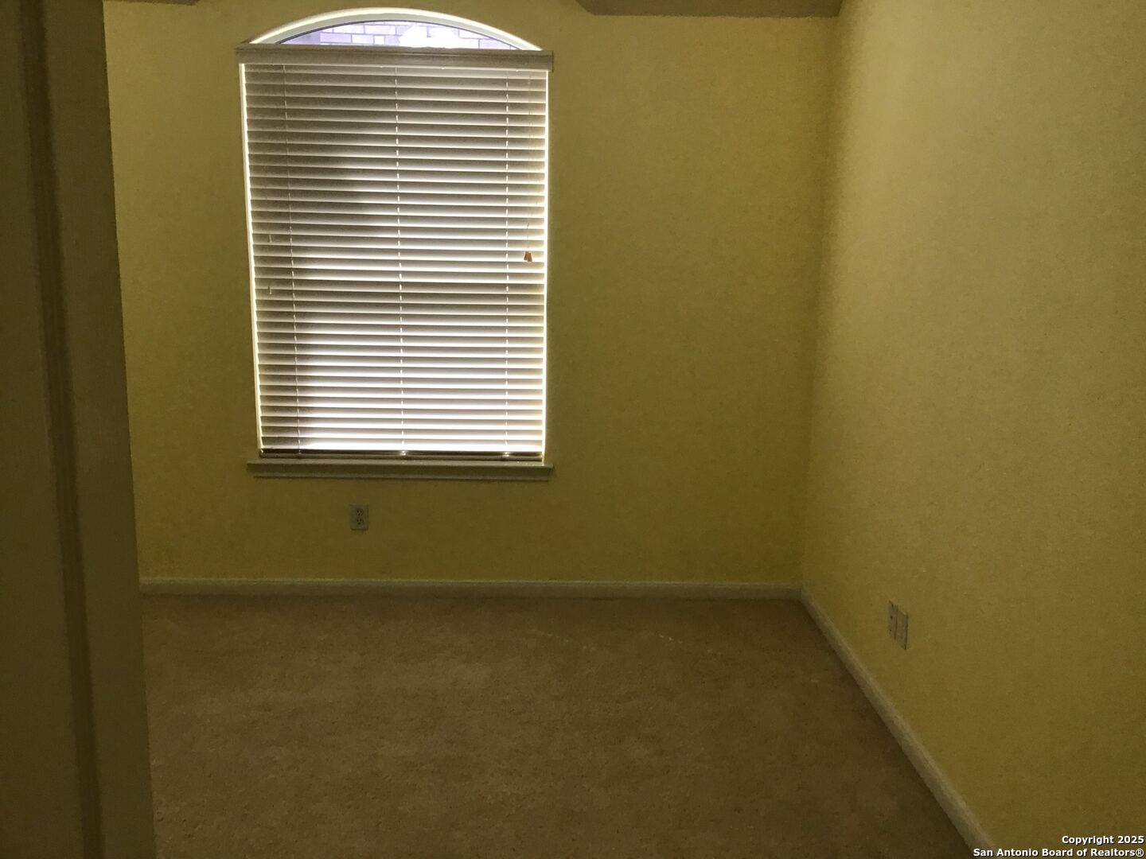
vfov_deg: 45.4
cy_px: 430
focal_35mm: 31
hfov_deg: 58.4
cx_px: 573
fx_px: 1026
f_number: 2.4
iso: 25
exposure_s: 1/30
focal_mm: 3.3
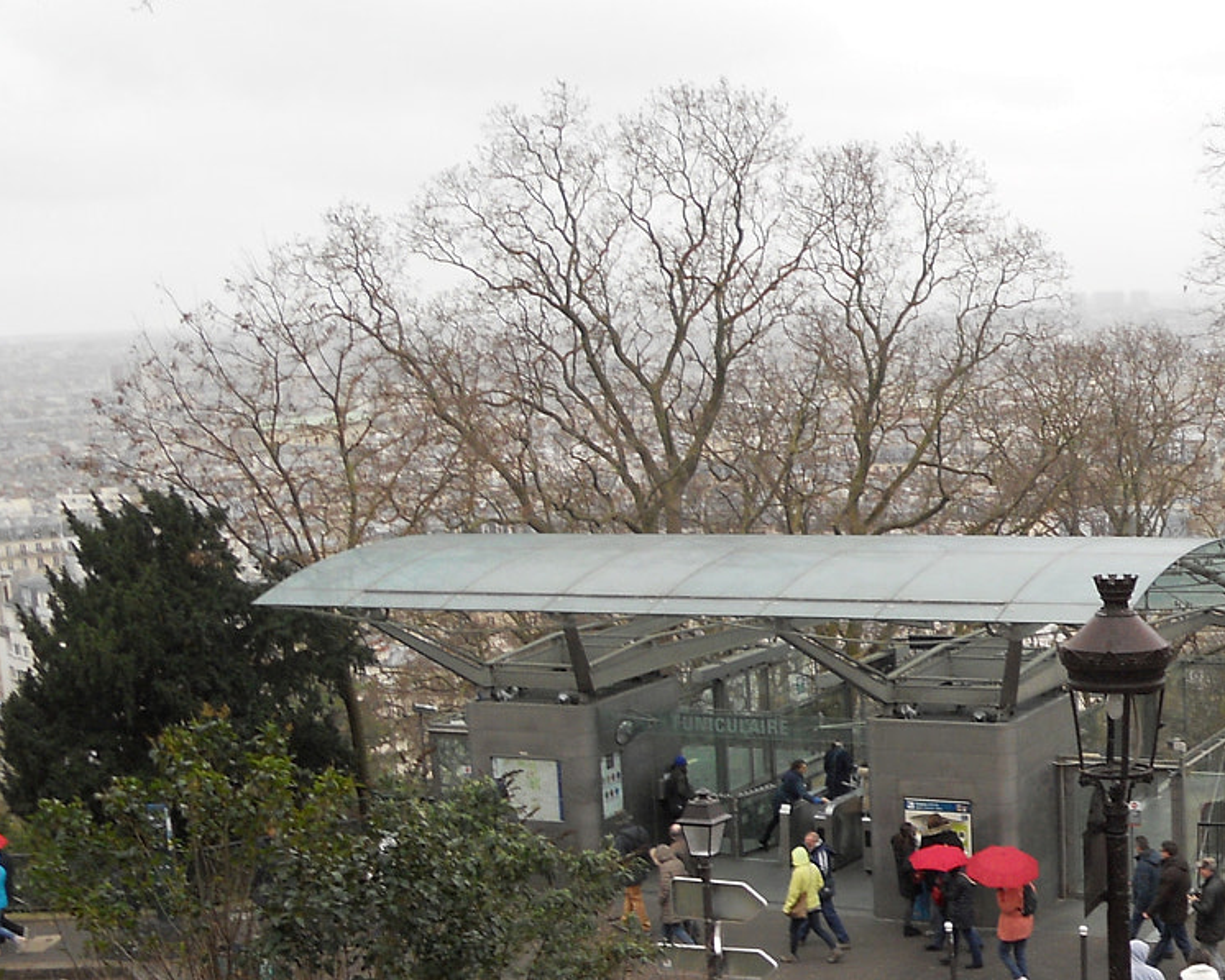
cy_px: 770
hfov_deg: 27.9
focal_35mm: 67
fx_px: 2429
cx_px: 913
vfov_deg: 22.5
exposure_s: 1/100
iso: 80
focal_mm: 5.8
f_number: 3.5
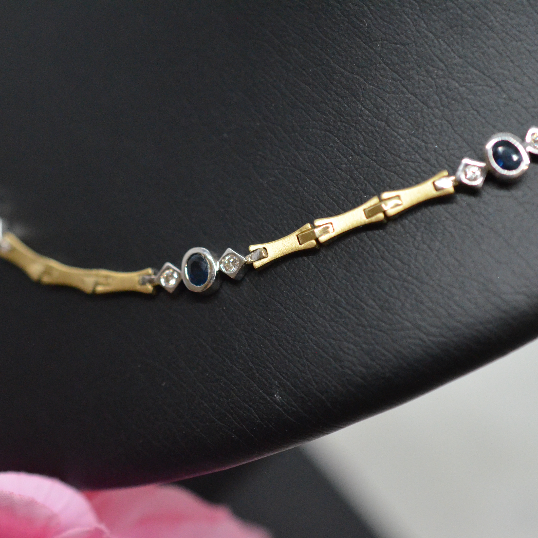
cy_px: 269
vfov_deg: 22.5
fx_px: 1354
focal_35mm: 77
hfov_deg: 22.4
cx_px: 205
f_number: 4
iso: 3200
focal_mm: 40
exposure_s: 1/2000
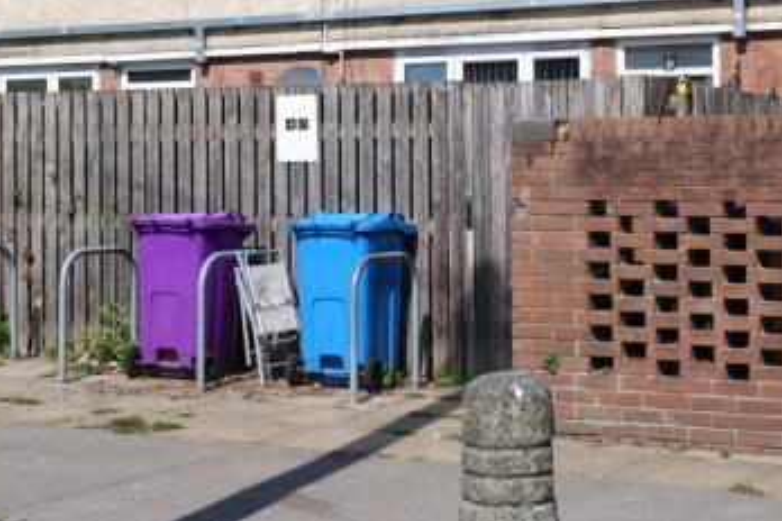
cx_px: 328
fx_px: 1781
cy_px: 174
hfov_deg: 24.7
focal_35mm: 82
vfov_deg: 16.6
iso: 100
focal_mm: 60
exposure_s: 1/200
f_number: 8
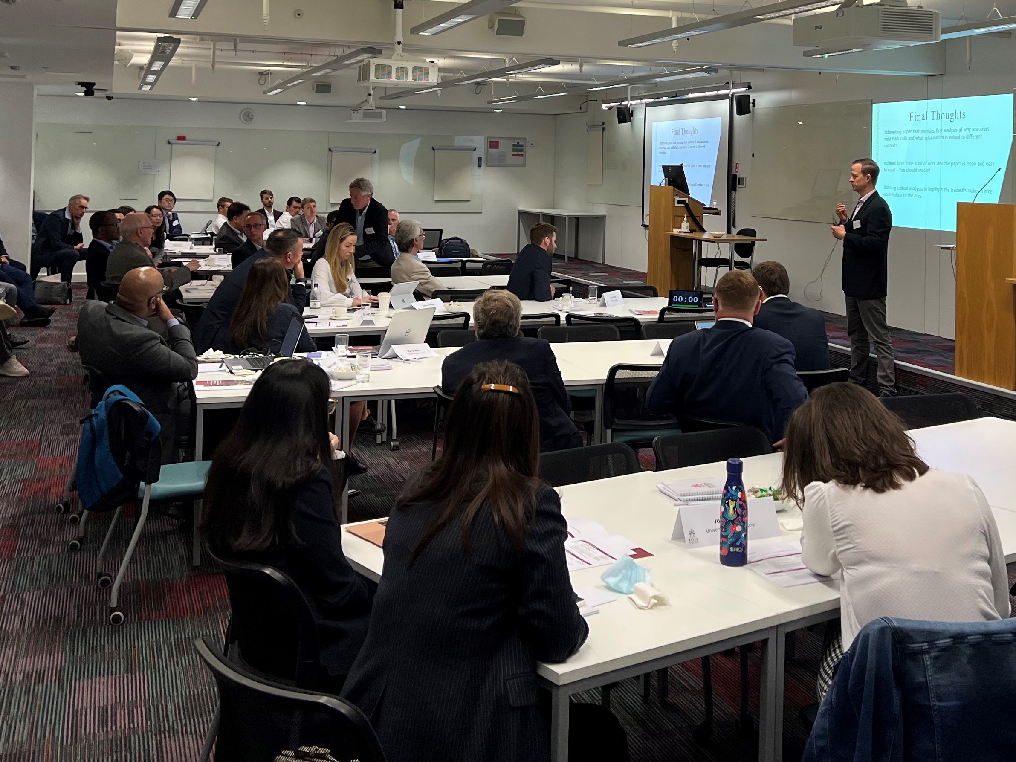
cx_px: 508
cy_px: 381
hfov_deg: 67.3
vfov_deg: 53.1
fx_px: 763
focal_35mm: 26
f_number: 1.5
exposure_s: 1/100
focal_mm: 5.7
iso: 100
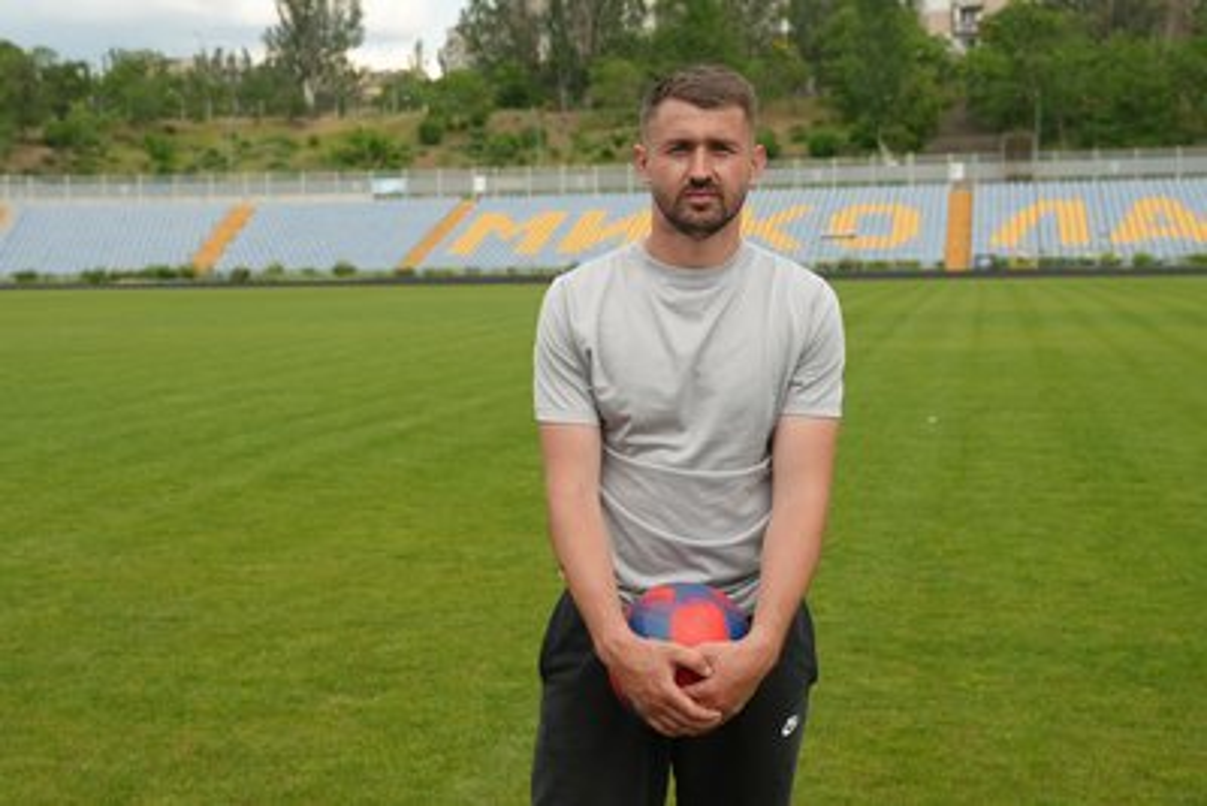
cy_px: 403
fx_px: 1509
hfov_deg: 43.6
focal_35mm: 45
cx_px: 604
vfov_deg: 29.9
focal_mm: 30
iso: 80
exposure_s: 1/160
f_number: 4
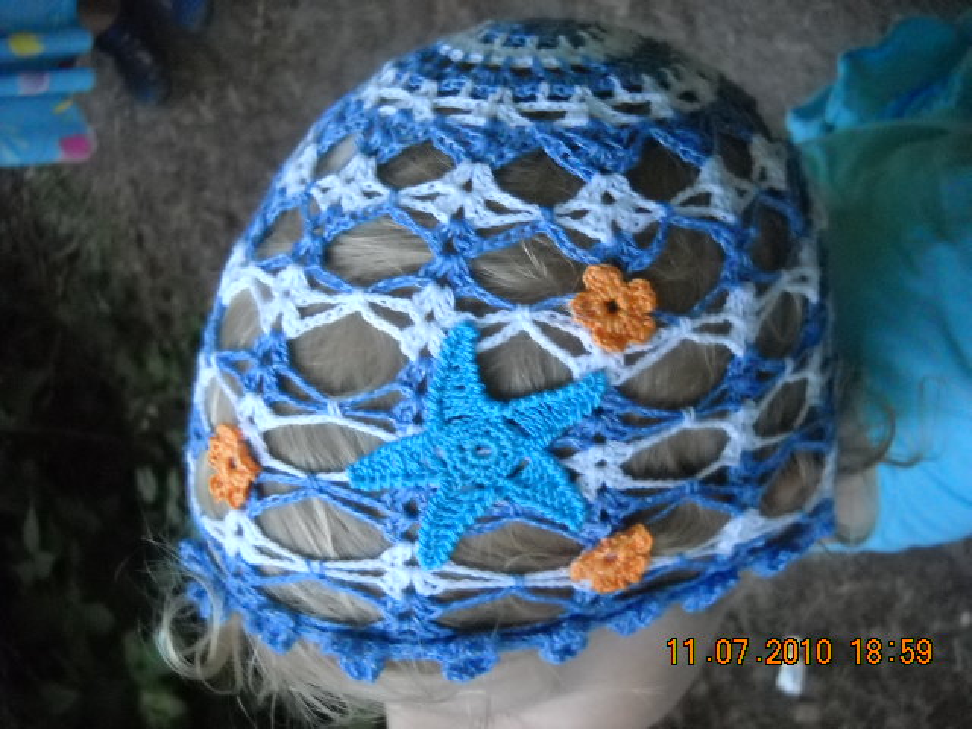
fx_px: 1151
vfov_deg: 35.1
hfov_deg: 45.8
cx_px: 486
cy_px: 364
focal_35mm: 41
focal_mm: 6.72
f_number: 3.1
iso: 800
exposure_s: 1/125
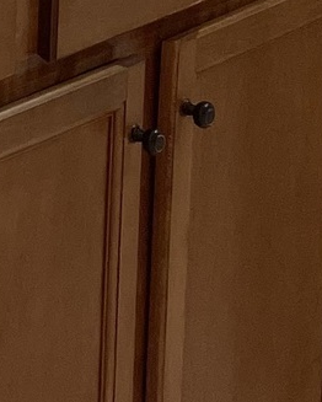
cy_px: -563
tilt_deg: -7.3
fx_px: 2047
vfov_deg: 9.9
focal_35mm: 172
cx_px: -587
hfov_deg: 7.9
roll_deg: -0.1
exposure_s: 1/120
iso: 125
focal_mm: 5.1
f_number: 1.6
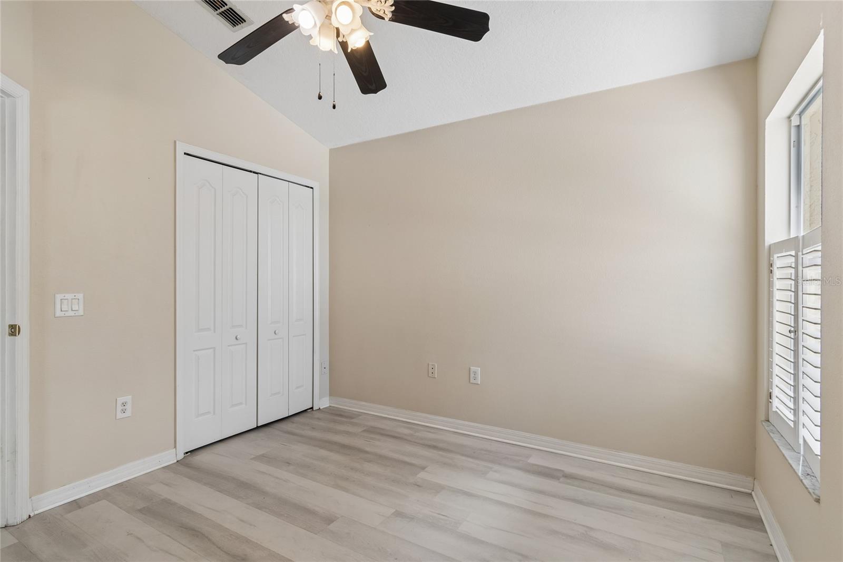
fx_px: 375
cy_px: 281
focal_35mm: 16
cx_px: 422
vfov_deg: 73.7
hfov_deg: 96.7
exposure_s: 1/30
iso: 100
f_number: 7.1
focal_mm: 11
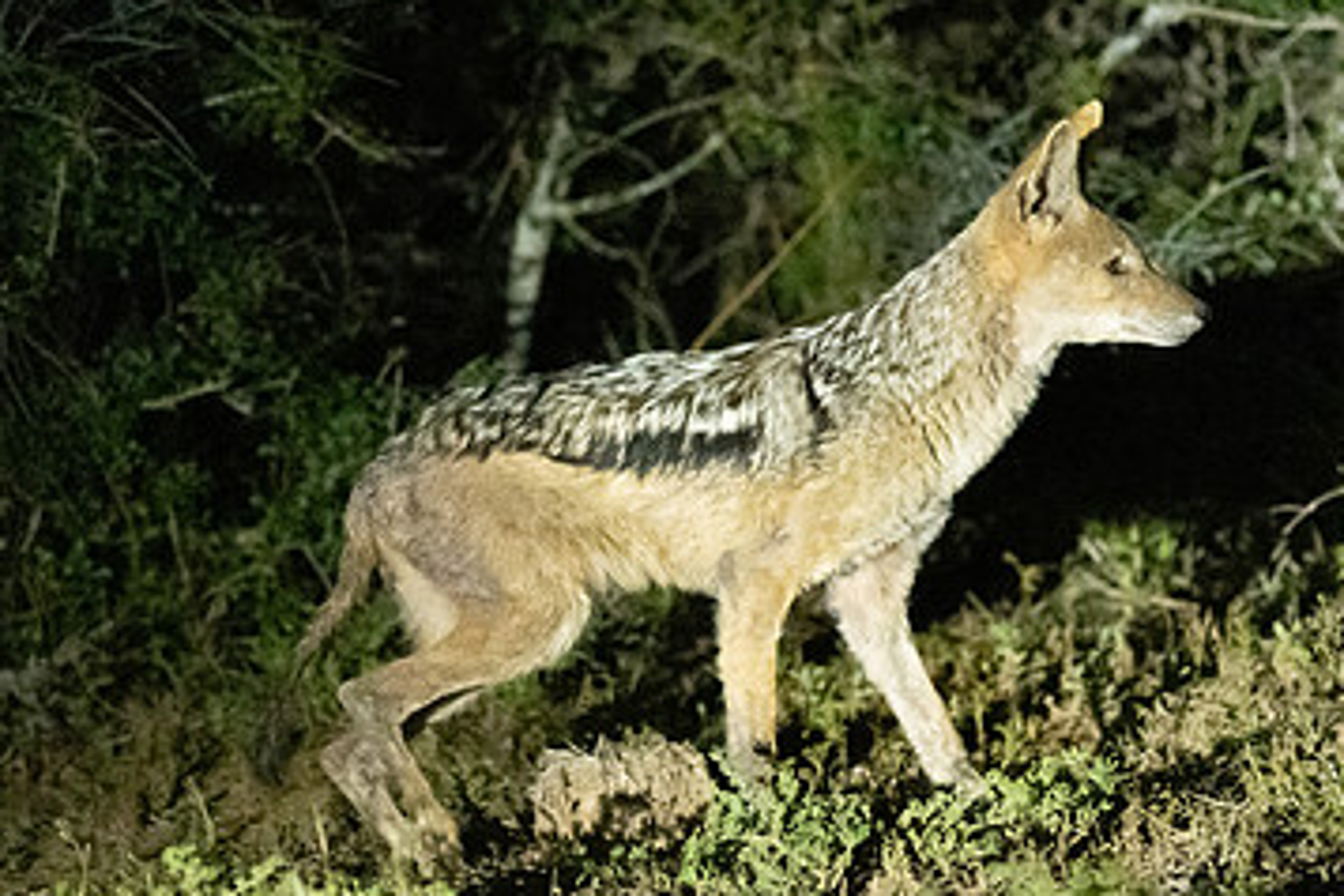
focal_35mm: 605
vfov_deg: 2.3
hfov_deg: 3.4
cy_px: 527
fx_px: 22585
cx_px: 796
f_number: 2.8
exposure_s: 1/250
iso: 32254
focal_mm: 300
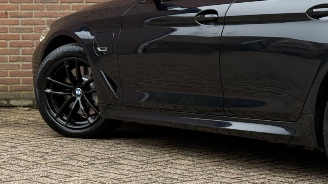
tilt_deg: -2.4
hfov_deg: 17.2
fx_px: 1044
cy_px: 29
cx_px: 372
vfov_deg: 10.1
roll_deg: +0.3
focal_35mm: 120
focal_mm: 6.76
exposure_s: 1/51
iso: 100
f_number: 1.78
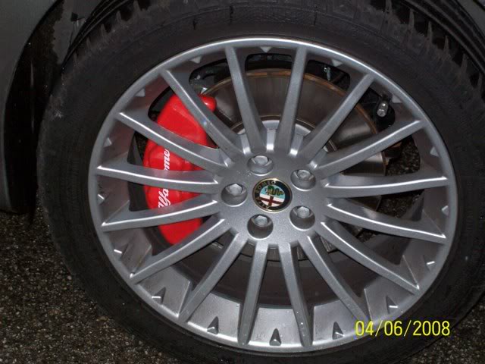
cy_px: 182
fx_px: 1513
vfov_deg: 13.7
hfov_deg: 18.2
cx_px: 242
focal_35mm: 108
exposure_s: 1/128
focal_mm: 18
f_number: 4.8
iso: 200
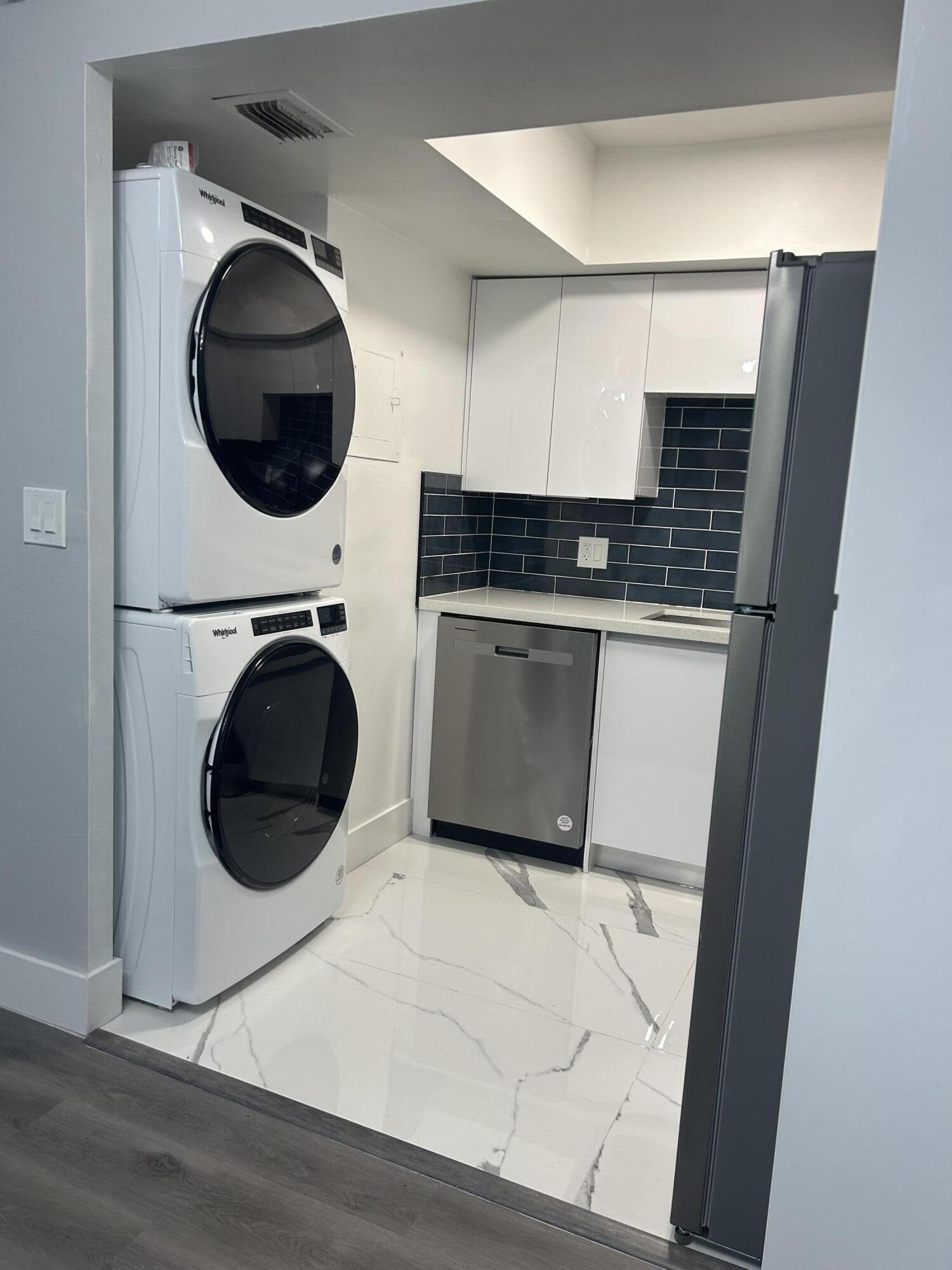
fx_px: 953
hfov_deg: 53.1
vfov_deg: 67.3
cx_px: 476
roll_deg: -4.1
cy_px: 635
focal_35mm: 26
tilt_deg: -8.2
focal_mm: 5.7
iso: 64
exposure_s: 1/112
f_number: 1.5
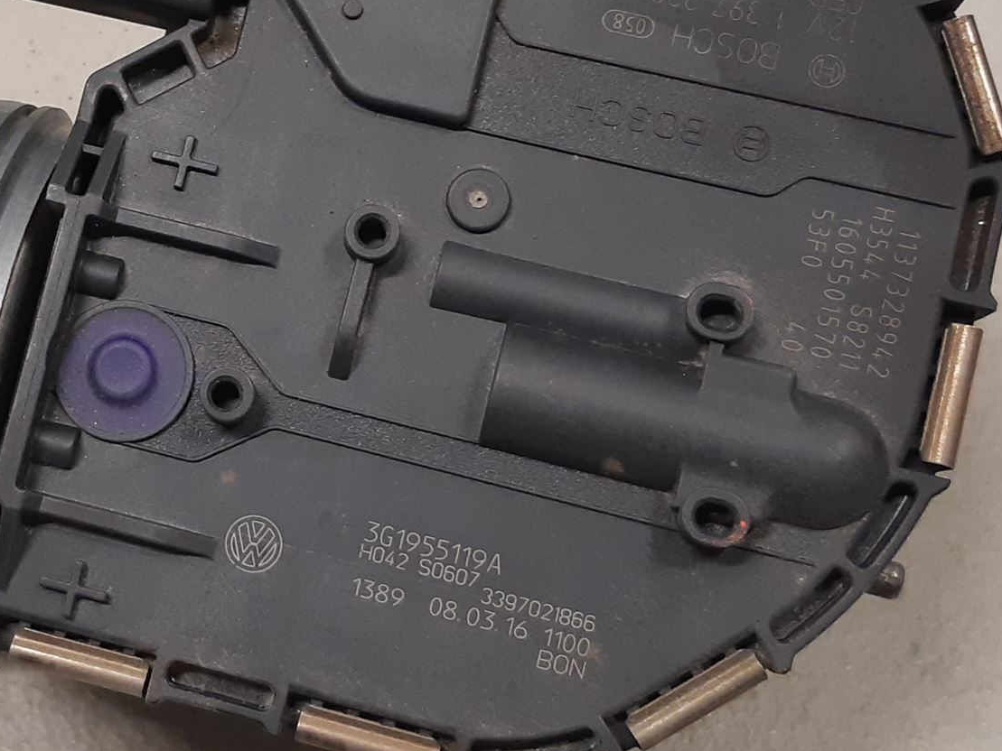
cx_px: 176
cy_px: 270
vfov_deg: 30.1
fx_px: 1390
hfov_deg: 37.9
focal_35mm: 48
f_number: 1.7
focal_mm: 3.93
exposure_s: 1/50
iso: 125
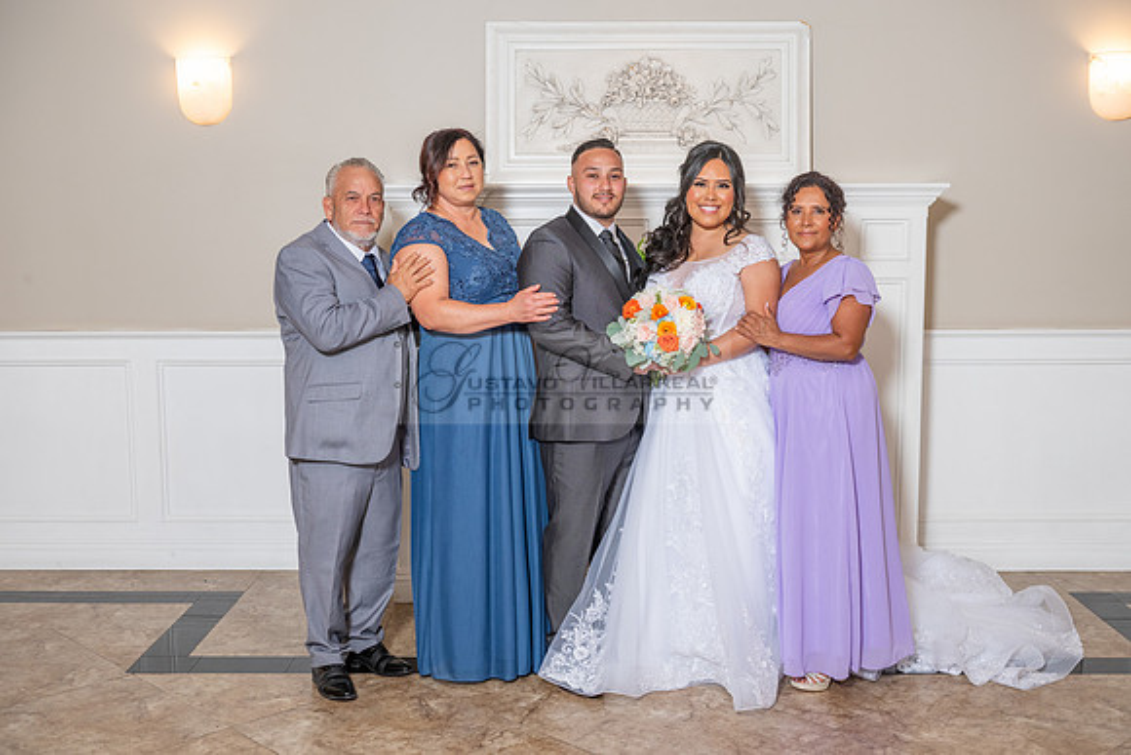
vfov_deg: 33.2
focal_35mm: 40
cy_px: 377
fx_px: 1268
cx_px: 563
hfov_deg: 48.1
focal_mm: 40
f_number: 4.5
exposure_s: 1/160
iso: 640
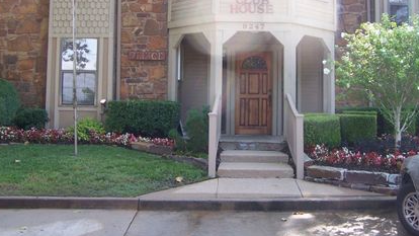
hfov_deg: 41.3
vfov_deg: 23.8
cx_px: 229
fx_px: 556
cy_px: 72
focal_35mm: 50
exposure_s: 1/160
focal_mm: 6.3
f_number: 2.8
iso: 80
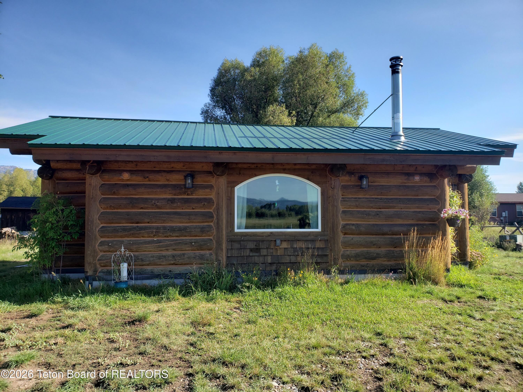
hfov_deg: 67.3
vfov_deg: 53.1
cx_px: 262
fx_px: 393
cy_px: 196
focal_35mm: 26
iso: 50
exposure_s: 1/621
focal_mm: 4.3
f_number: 2.4
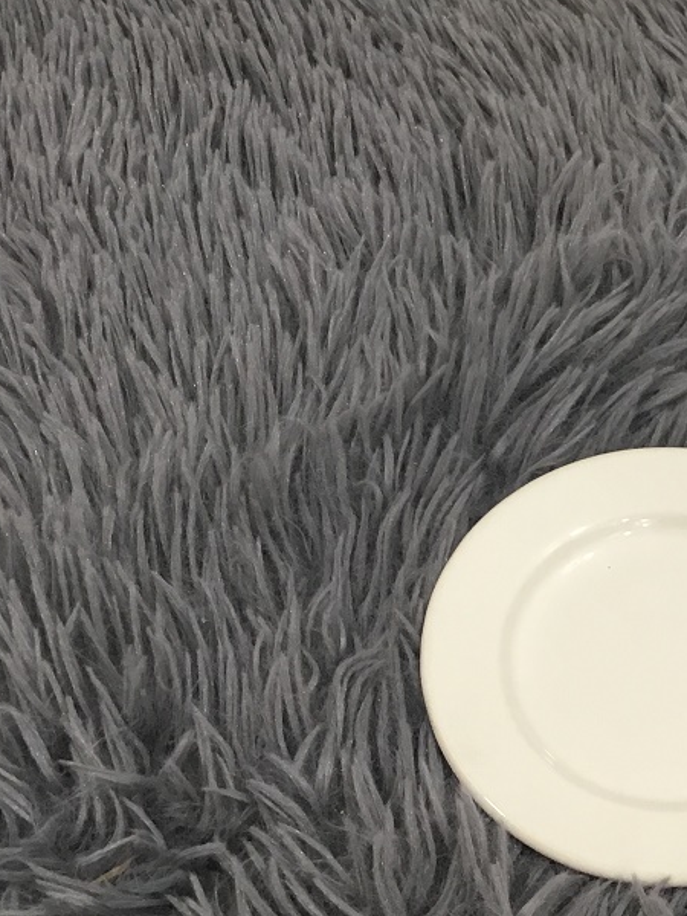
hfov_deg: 22.9
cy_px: 591
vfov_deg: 31.0
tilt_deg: -53.8
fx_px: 1641
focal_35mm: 62
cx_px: 646
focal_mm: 3.3
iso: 80
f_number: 2.4
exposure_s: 1/33
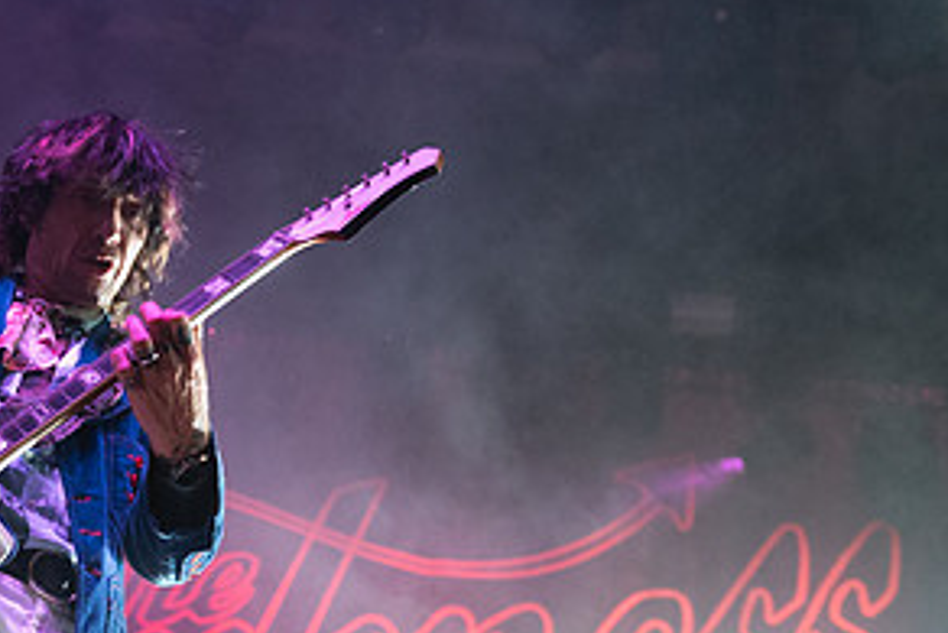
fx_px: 1607
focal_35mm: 61
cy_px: 531
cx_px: 273
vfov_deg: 21.9
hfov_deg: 32.4
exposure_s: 1/250
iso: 2500
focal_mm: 28
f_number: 3.2
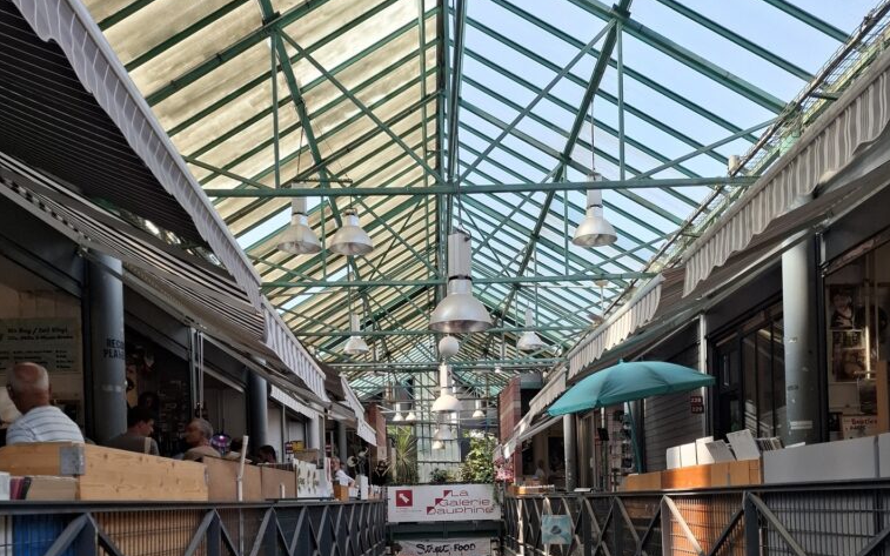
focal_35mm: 33
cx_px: 448
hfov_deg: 58.1
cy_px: 494
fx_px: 800
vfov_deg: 36.1
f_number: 1.8
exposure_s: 1/421
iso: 50
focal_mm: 5.54
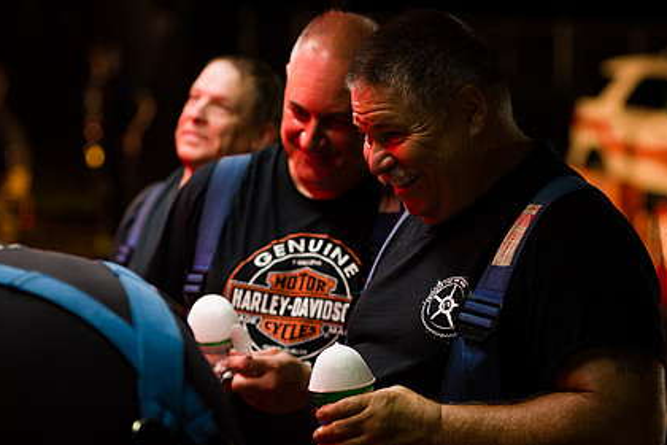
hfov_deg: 14.1
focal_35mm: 145
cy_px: 216
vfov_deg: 9.5
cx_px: 402
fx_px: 2686
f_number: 3.2
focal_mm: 105
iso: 1600
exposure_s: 1/125
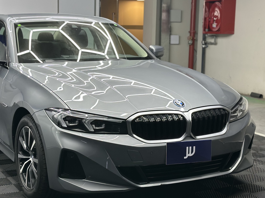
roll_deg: -0.7
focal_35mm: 64
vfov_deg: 22.9
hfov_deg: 30.2
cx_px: 108
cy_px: 83
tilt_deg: -6.4
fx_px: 490
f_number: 1.78
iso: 125
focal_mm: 6.86
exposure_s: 1/100
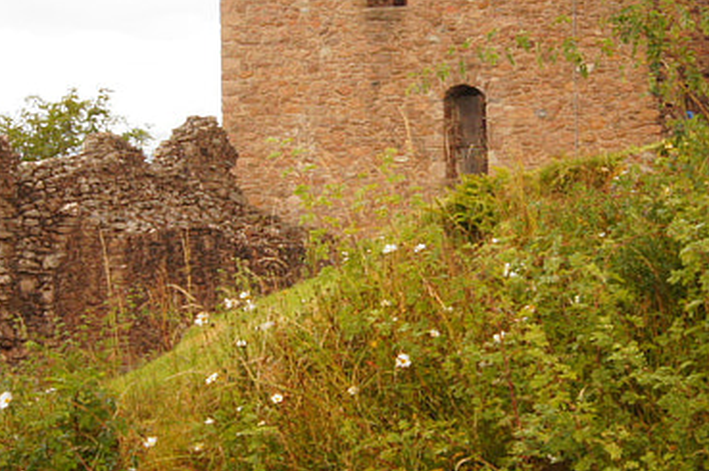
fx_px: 2301
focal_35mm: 117
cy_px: 180
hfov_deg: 17.5
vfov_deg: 11.7
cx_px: 342
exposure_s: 1/80
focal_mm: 18
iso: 100
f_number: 9
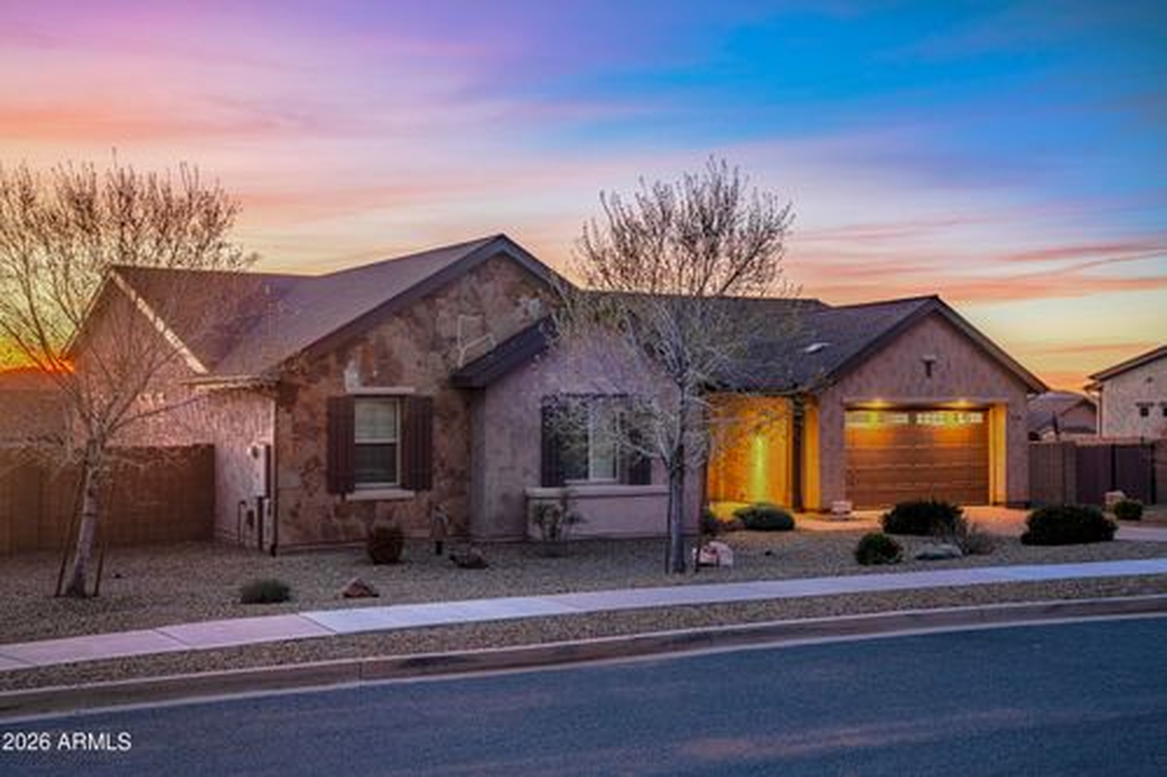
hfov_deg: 42.8
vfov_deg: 29.2
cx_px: 584
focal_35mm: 46
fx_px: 1491
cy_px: 388
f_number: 7.1
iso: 250
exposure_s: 1/15
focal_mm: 46
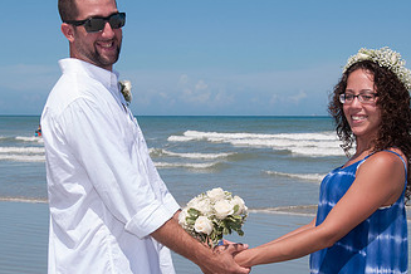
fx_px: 1039
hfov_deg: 22.4
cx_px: 240
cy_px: 155
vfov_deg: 15.0
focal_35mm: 91
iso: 100
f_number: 11
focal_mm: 34
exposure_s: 1/250
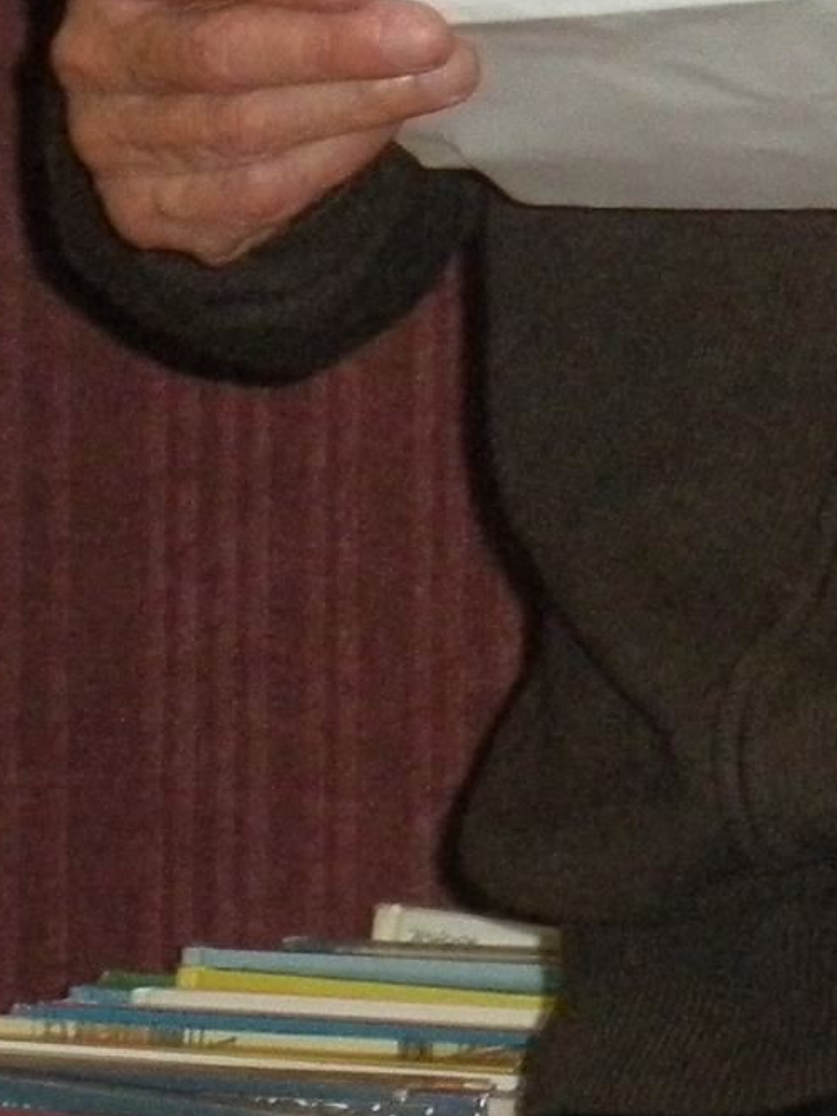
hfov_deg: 4.8
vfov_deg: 6.5
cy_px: -211
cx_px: 1560
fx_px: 9798
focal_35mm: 304
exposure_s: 1/125
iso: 436
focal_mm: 14.2
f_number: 4.8
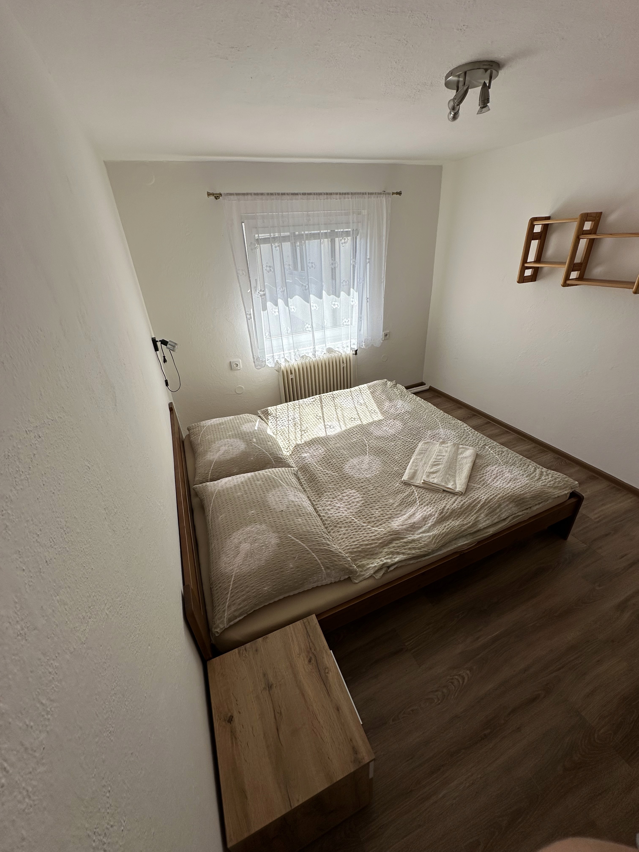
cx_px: 320
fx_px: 345
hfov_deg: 85.7
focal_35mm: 14
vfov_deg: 102.1
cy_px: 426
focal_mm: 2.22
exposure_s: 1/456
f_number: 2.2
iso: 40
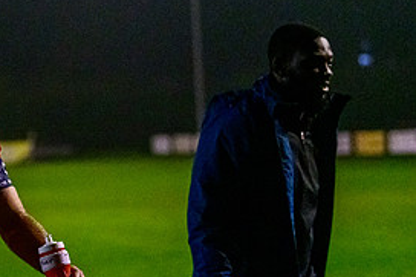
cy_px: 141
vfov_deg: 7.0
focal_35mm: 196
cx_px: -26
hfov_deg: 10.4
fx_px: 2263
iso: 12800
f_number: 3.2
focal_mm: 92
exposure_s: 1/1250
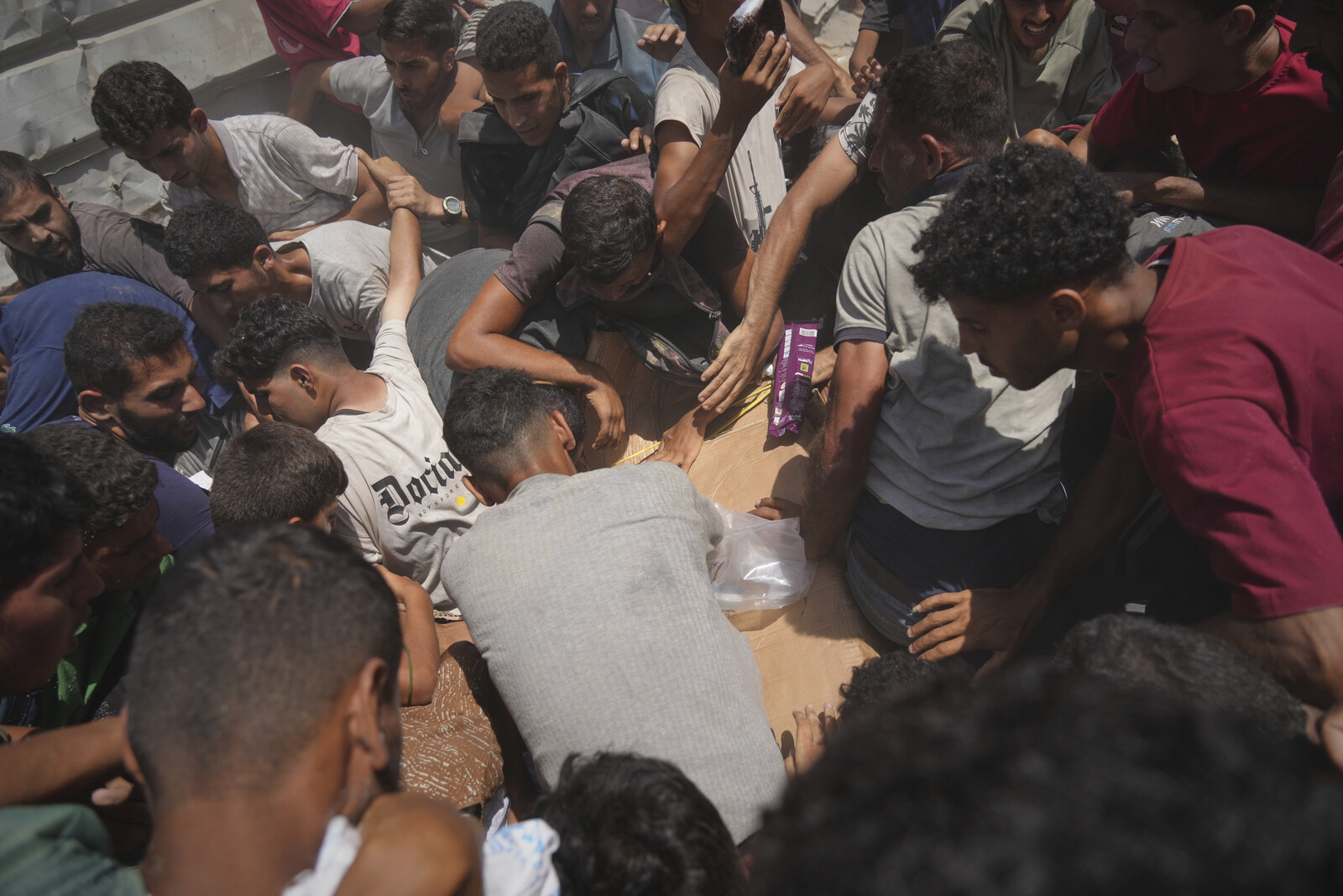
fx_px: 895
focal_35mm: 24
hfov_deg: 73.7
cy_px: 448
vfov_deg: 53.1
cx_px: 672
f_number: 4
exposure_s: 1/3200
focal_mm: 24
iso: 250
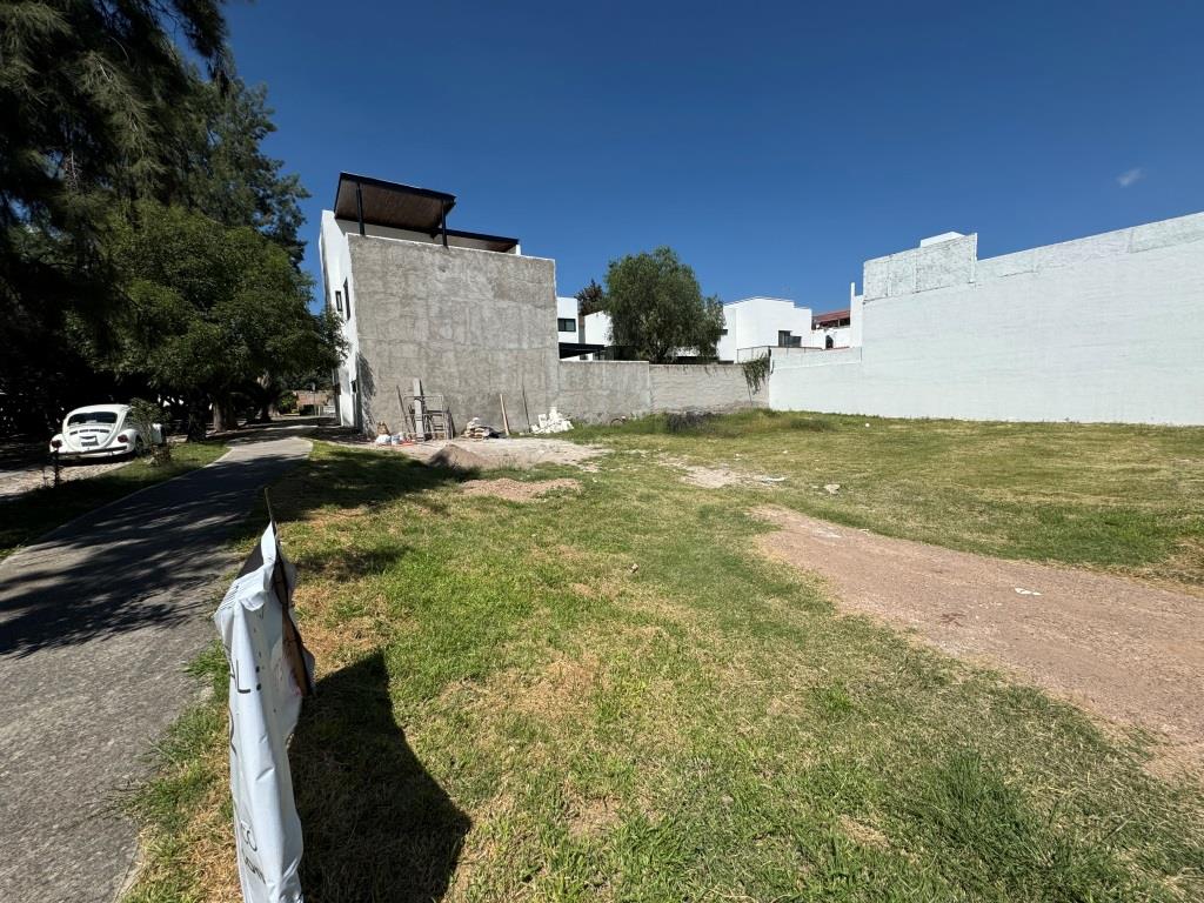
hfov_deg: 102.1
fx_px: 487
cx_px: 602
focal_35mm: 14
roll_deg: +2.8
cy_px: 452
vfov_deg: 85.7
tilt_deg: -7.9
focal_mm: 2.22
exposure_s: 1/3546
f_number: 2.2
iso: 50
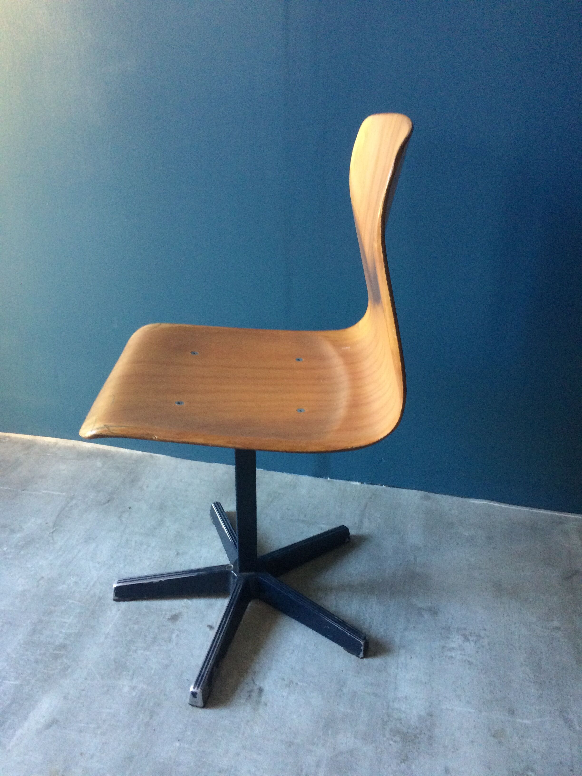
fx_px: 650
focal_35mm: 29
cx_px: 291
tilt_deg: -29.7
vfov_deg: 61.7
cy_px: 388
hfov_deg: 48.2
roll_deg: +1.1
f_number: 2.2
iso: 250
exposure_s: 1/33
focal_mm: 4.15
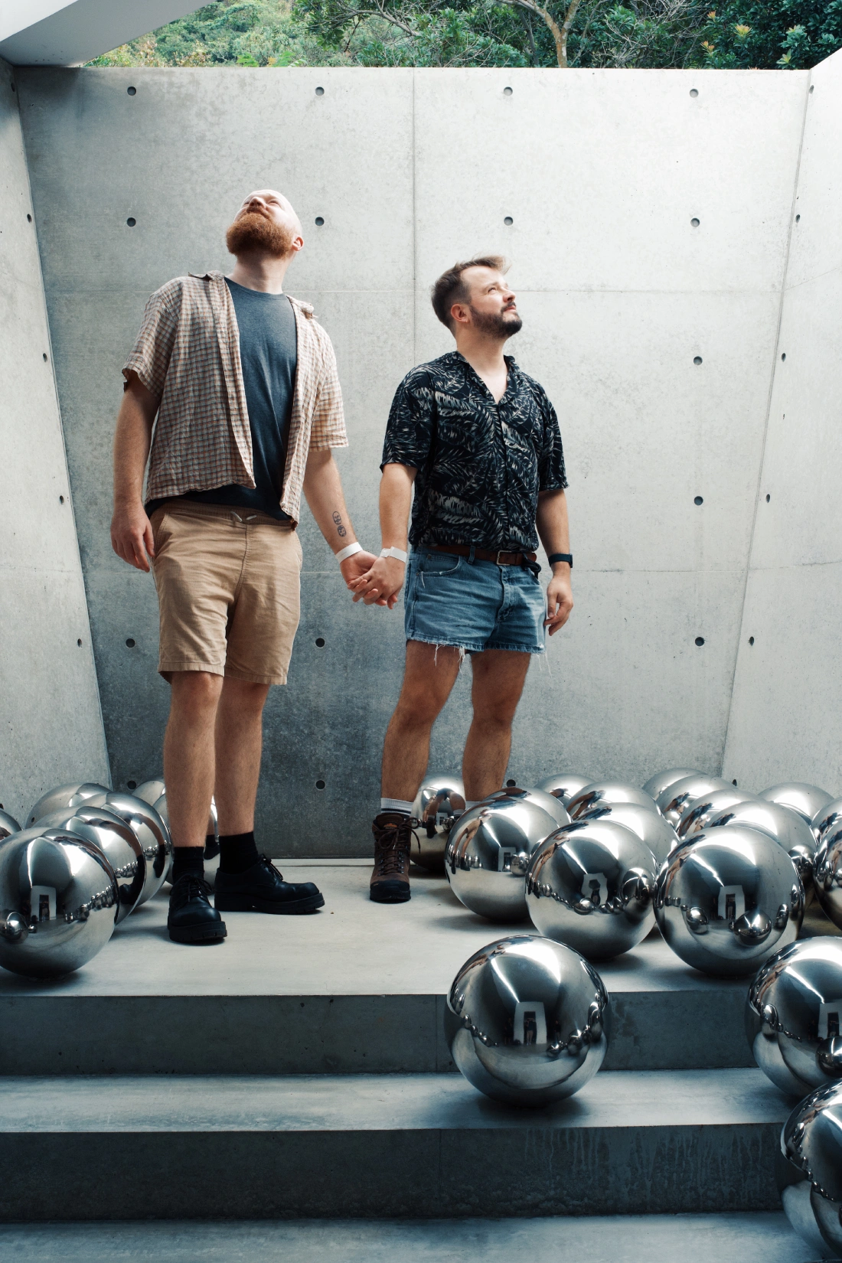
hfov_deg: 32.6
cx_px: 421
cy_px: 632
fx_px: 1438
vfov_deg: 47.4
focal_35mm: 41
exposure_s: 1/40
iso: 800
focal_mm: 27
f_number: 13
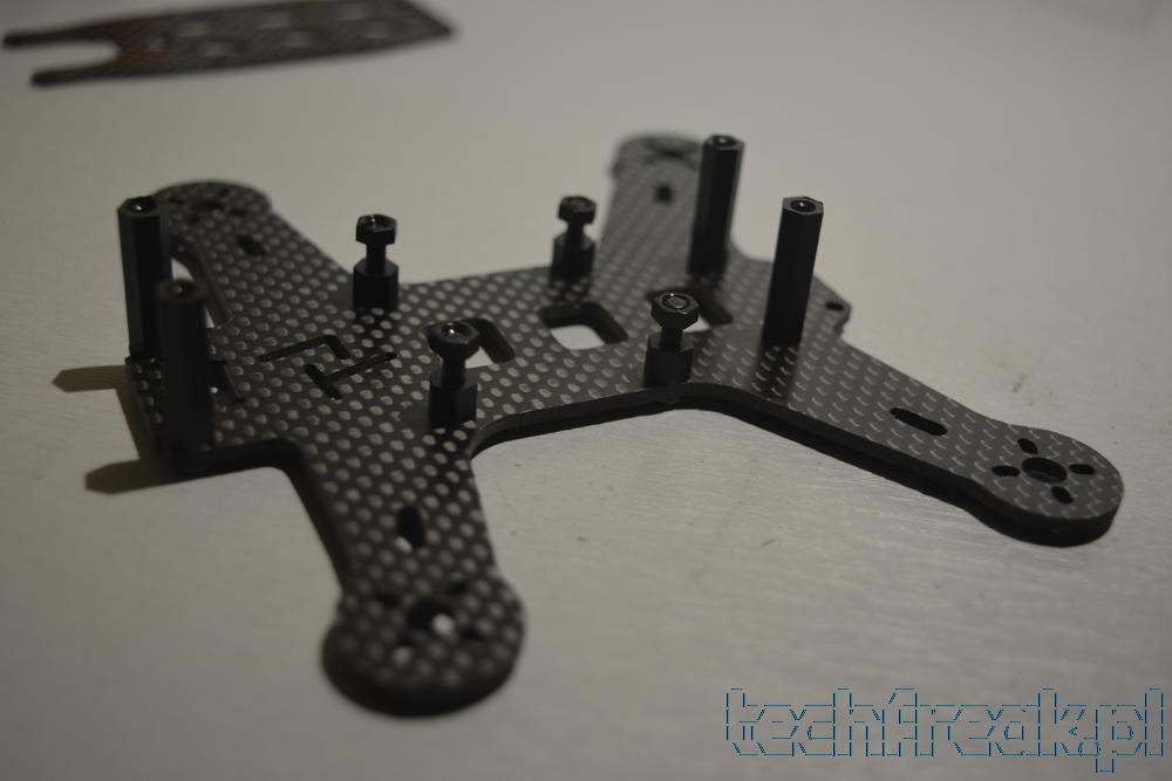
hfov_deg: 42.3
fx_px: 1514
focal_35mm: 46
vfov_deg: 29.0
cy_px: 390
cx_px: 586
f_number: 4.2
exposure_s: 1/60
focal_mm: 31
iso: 400
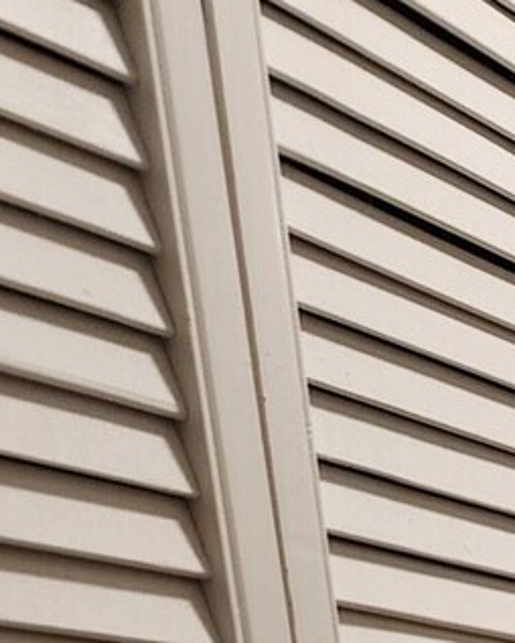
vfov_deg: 14.5
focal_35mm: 102
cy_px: 1398
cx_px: 918
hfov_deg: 13.6
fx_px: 1941
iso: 160
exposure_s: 1/120
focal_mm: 6.4
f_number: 1.8
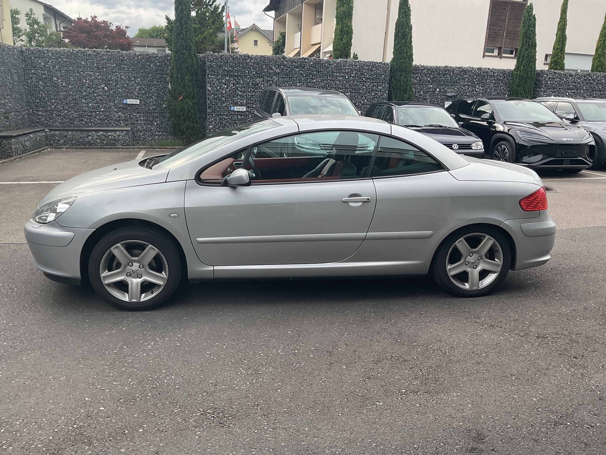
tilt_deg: -12.4
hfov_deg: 61.7
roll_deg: -3.1
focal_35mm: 29
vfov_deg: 48.2
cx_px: 303
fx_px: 508
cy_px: 228
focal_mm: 3
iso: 16
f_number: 1.8
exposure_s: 1/355
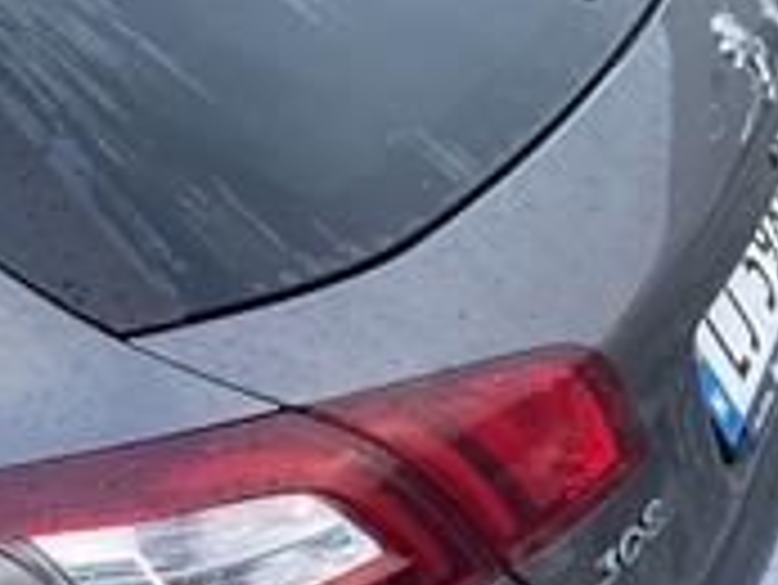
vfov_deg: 14.5
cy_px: 860
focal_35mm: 96
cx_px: -549
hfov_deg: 17.3
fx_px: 2159
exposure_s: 1/121
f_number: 1.6
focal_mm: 4.2
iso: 125
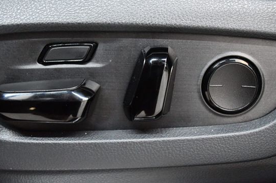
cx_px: 135
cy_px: 76
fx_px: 352
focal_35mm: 46
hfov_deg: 42.8
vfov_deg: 29.1
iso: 9000
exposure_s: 1/60
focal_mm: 26
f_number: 4.2
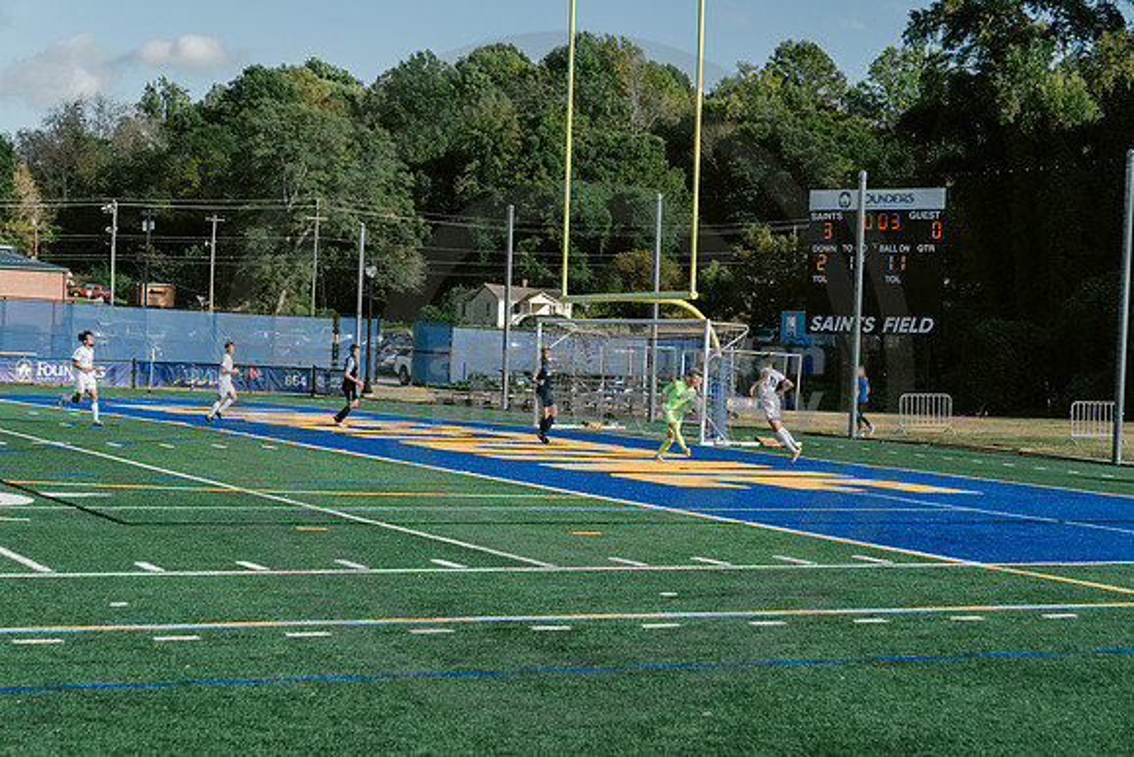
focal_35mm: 70
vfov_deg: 19.5
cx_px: 567
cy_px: 378
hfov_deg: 28.8
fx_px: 2205
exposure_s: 1/2500
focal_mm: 70
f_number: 5.6
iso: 640
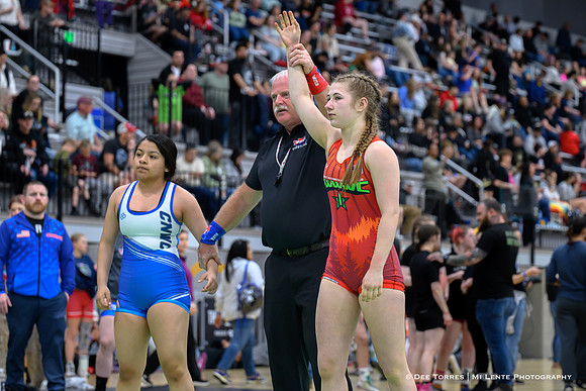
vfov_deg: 12.9
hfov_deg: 19.2
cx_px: 329
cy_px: 178
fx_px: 1736
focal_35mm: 107
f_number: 2.8
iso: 2200
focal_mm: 73
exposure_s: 1/640
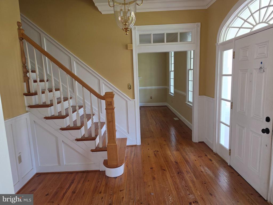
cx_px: 136
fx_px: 181
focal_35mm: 23
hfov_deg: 73.9
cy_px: 102
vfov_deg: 58.9
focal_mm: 6.5
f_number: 1.4
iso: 32
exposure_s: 1/60
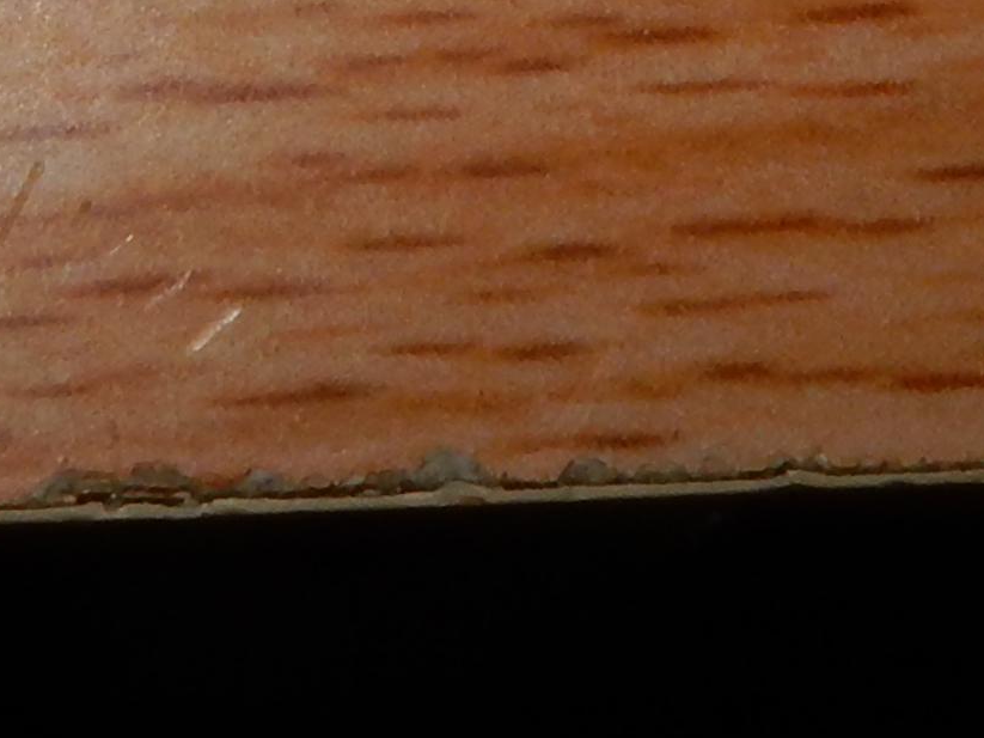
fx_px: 3979
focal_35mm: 140
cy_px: -998
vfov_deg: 9.5
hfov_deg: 14.1
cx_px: 445
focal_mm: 4.5
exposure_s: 1/30
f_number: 5.6
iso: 200
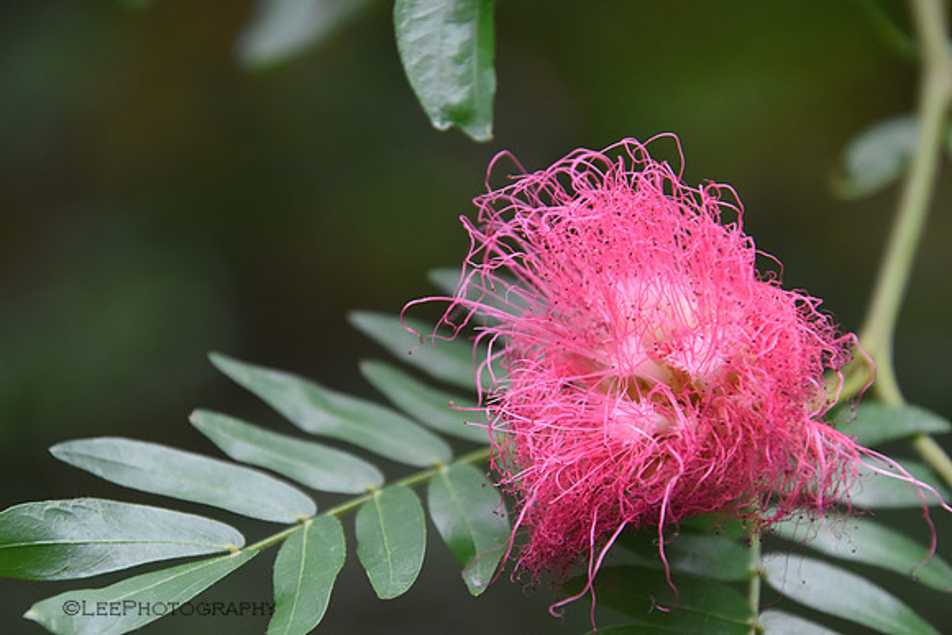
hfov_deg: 7.4
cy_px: 318
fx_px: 7340
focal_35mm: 278
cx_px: 476
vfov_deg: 5.0
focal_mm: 185
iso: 1600
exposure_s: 1/125
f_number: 6
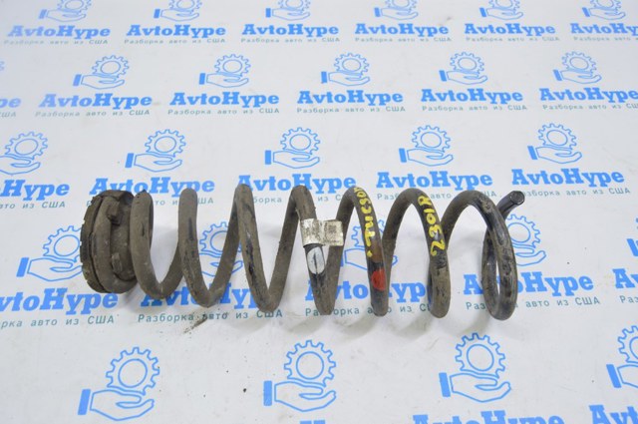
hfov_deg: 67.4
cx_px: 319
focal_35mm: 27
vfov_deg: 47.8
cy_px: 212
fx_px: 478
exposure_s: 1/20
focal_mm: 18
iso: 400
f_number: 5.6
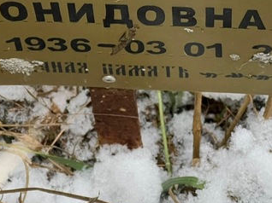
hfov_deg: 10.2
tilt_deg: -58.7
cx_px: 124
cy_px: -38
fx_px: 1523
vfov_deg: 7.6
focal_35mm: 194
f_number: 2.8
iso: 200
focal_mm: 9
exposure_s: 1/98
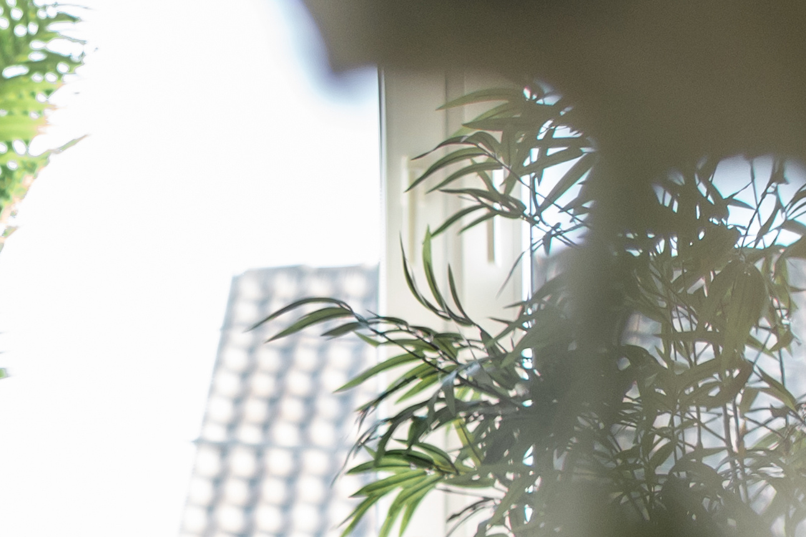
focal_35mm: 190
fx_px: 4254
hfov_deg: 10.5
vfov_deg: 7.0
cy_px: 1022
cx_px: -403
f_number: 1.8
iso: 400
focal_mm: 35
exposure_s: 1/400
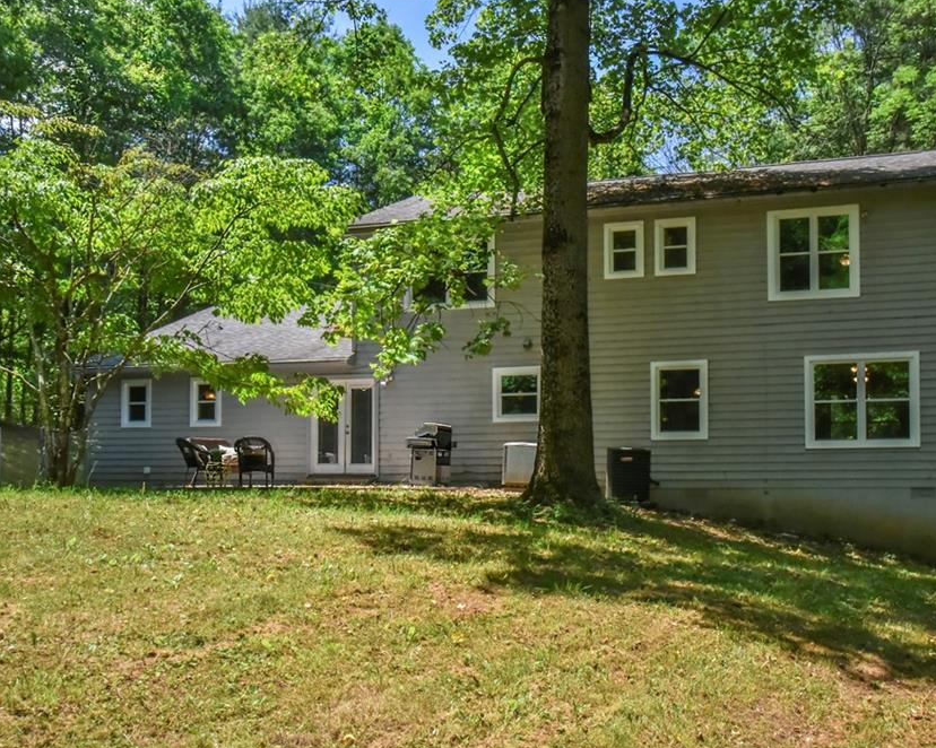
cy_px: 379
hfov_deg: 50.2
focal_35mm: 36
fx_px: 997
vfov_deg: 41.1
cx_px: 523
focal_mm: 31
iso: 4000
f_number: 20
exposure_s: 1/400
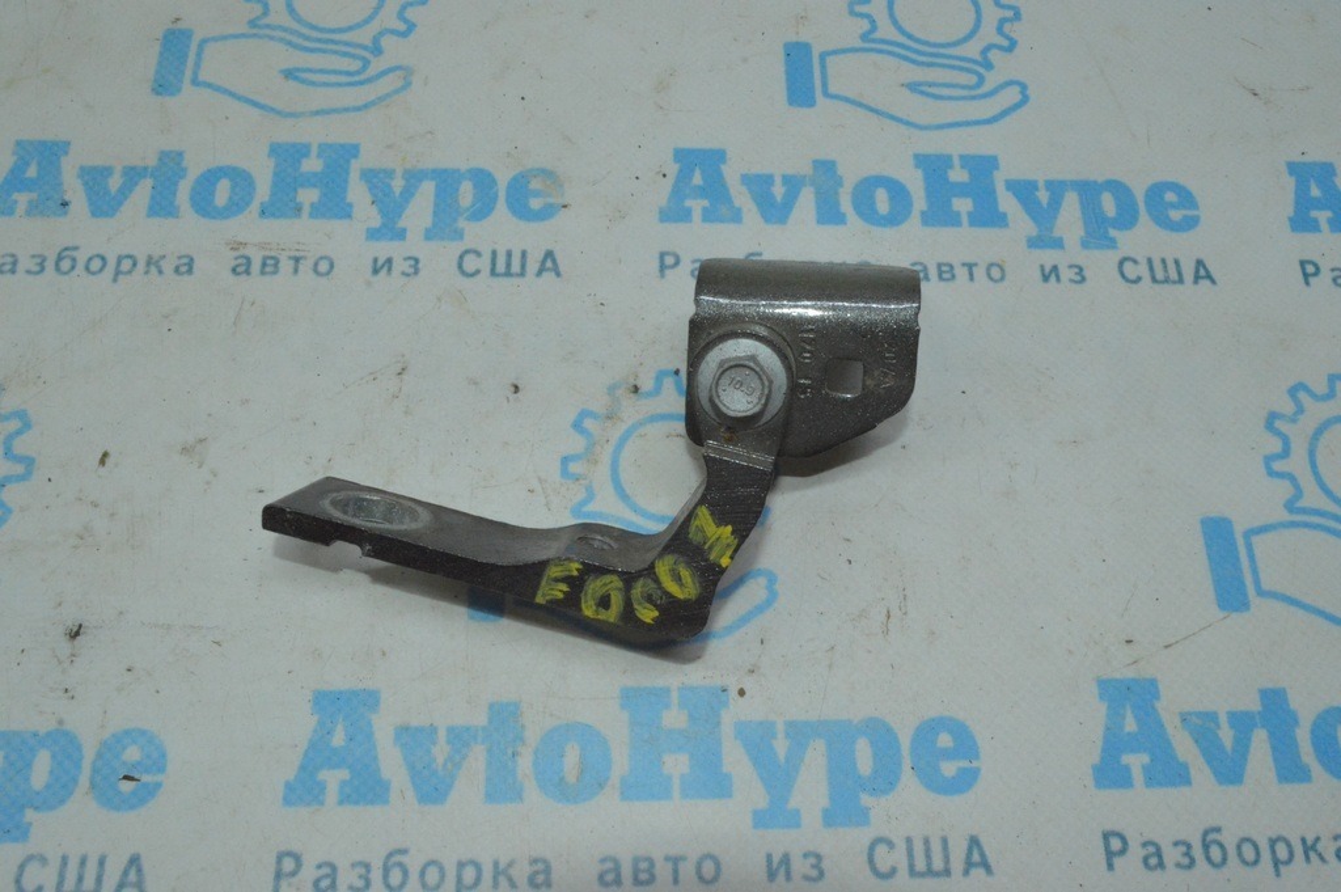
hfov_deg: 62.0
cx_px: 670
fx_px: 1117
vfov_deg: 43.5
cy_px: 446
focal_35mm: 30
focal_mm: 20
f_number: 25
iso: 4000
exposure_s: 1/60
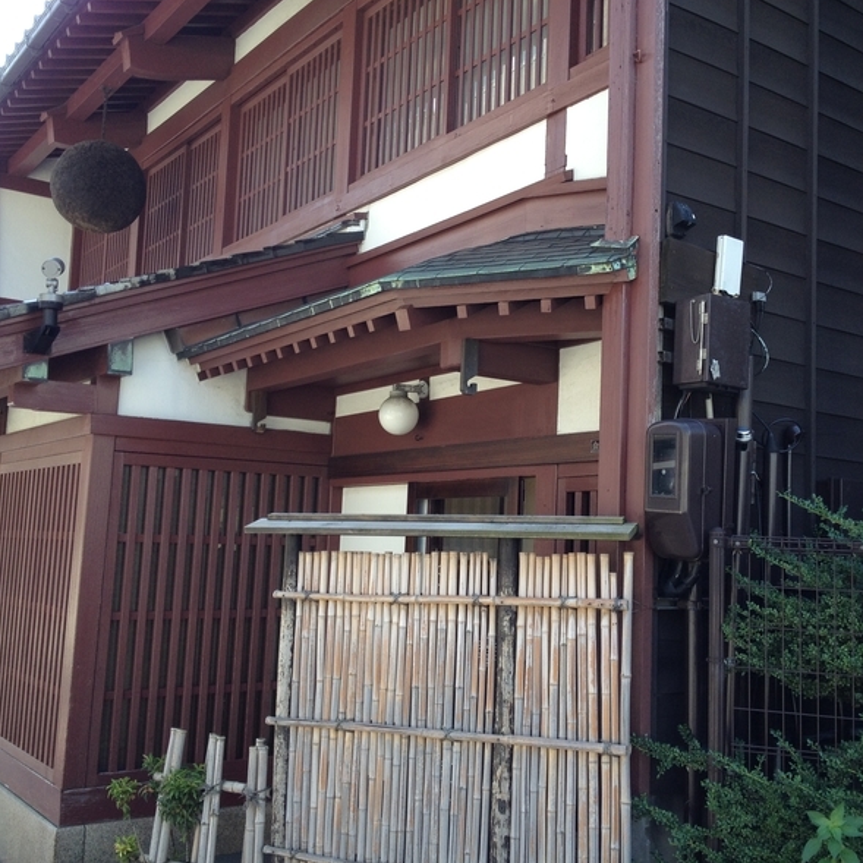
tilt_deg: +4.7
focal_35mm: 42
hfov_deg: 40.0
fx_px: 1185
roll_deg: -2.2
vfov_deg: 40.0
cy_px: 432
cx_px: 475
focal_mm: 4.28
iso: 50
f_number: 2.4
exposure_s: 1/184
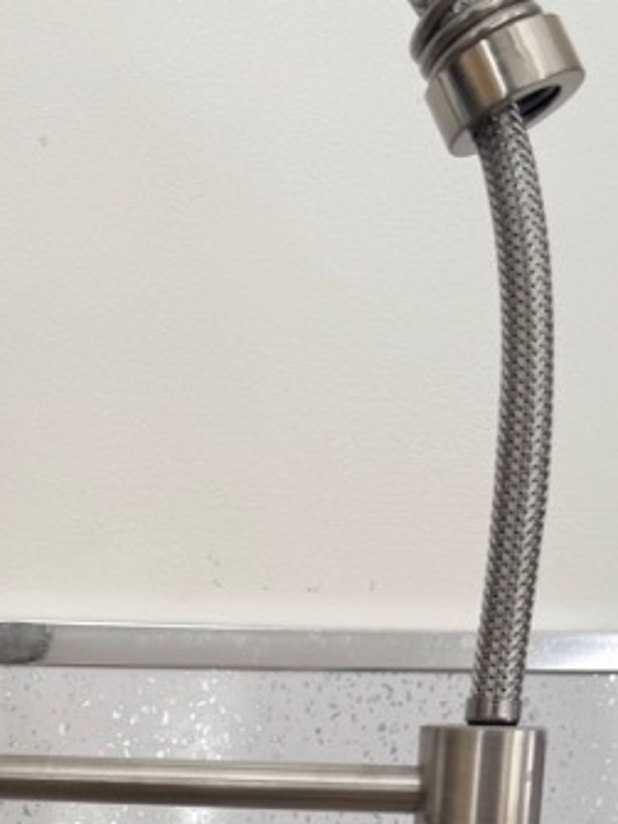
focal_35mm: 86
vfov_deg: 20.4
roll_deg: +0.1
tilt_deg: -9.9
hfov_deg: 17.0
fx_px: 2048
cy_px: 1124
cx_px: 135
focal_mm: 6.76
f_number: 1.78
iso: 64
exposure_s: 1/191
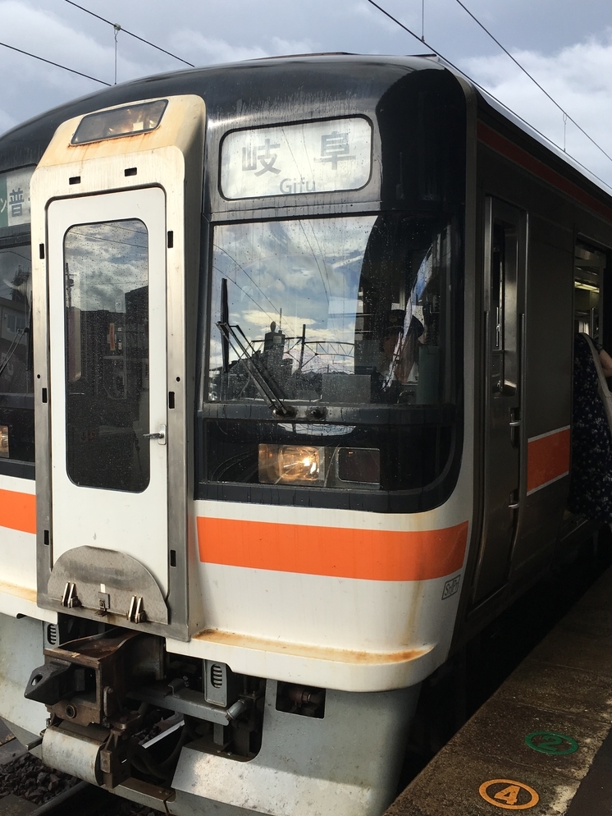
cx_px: 250
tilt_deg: -3.1
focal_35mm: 35
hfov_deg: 40.6
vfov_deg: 52.6
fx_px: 825
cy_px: 390
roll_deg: +0.7
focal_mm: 4.15
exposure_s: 1/437
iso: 25
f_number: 2.2
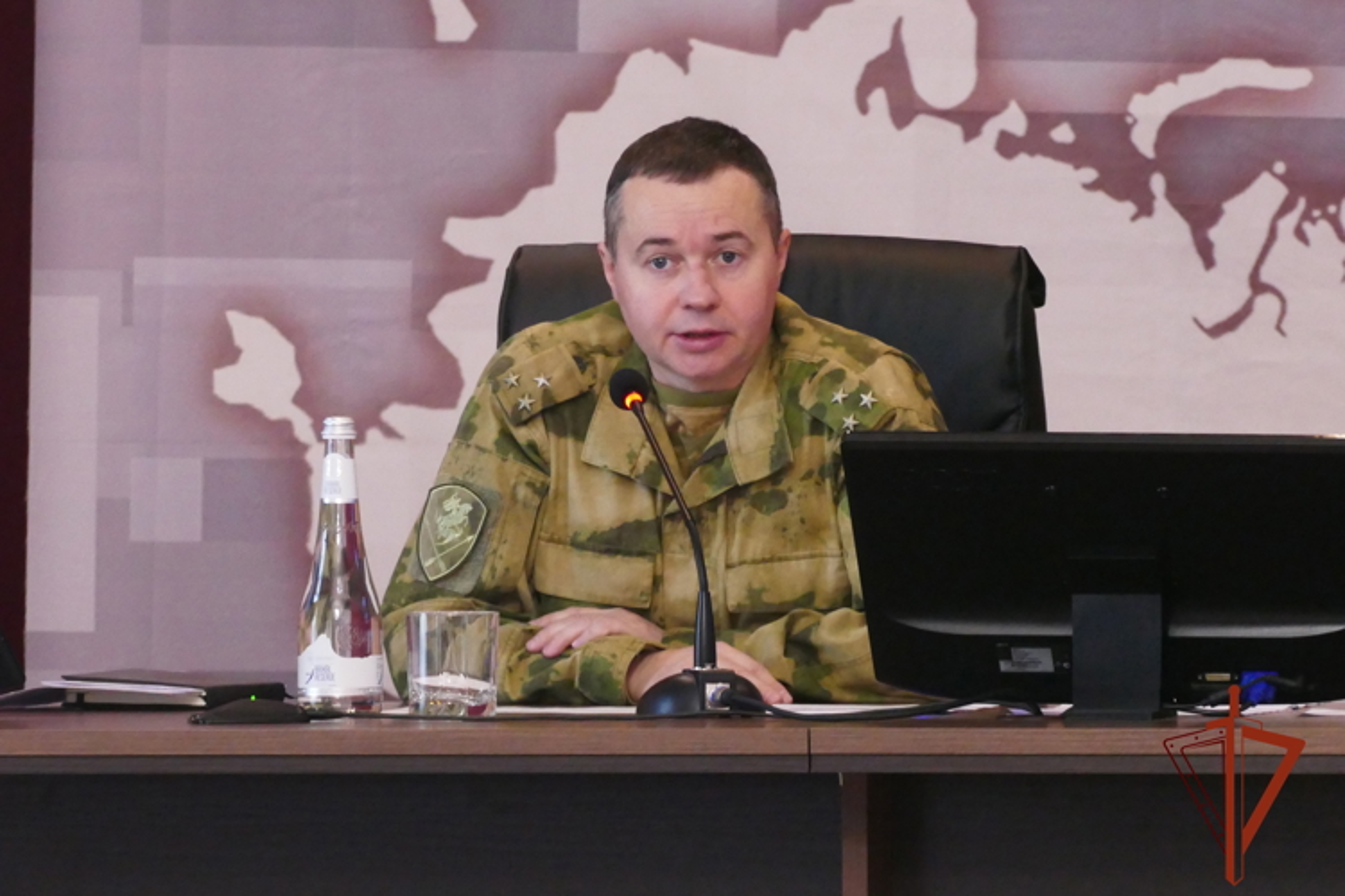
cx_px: 672
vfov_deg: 2.5
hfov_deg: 3.7
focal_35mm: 550
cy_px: 448
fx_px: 20547
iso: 2500
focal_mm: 146
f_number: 5.6
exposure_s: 1/30
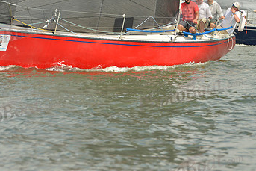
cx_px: 100
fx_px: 2404
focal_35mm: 338
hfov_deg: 6.1
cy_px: 65
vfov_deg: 4.1
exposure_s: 1/800
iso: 280
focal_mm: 200
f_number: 9
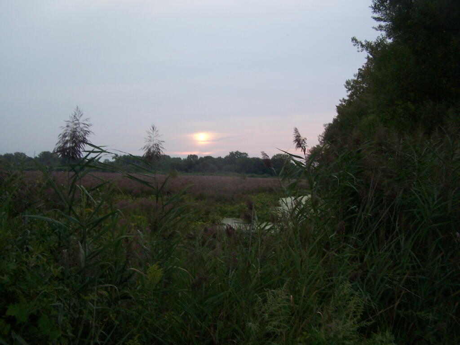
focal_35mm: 38
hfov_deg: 49.0
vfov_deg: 37.7
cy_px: 172
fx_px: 505
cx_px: 230
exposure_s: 1/100
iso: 80
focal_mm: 6.3
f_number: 2.8
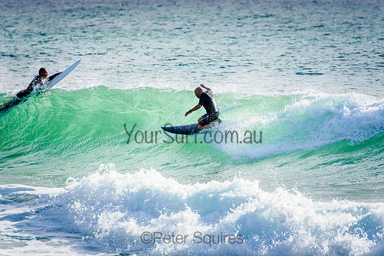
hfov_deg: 3.4
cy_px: 128
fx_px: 6401
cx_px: 192
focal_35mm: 600
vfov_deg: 2.3
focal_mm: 400
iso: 320
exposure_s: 1/2000
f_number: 5.6
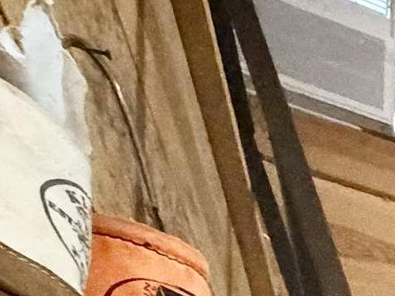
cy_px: 865
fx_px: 1038
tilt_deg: +2.4
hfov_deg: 11.8
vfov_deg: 11.1
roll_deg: +0.4
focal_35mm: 91
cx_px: 1161
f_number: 2.2
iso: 1000
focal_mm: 2.22
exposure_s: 1/40
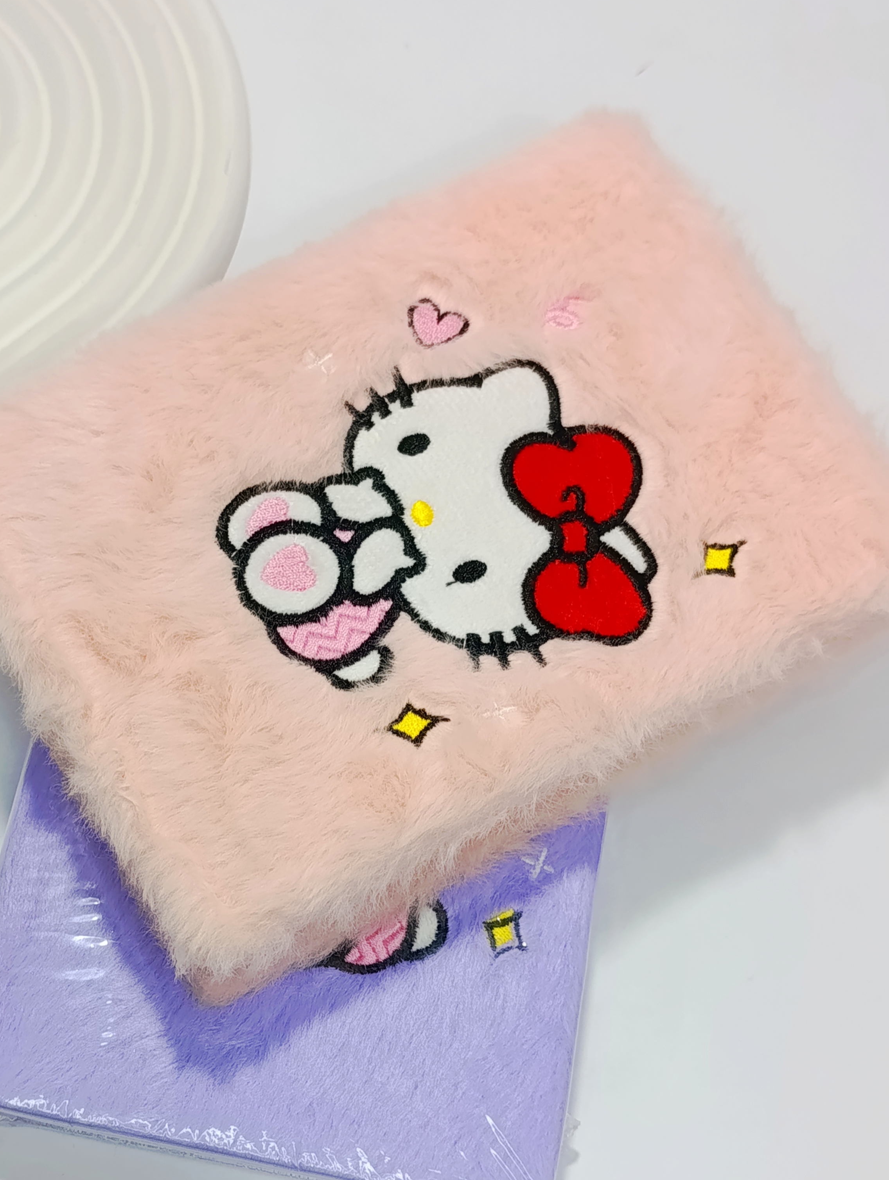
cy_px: 758
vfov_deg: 37.8
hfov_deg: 29.0
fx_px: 1708
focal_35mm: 50
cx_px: 291
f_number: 1.6
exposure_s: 1/120
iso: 640
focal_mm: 6.14
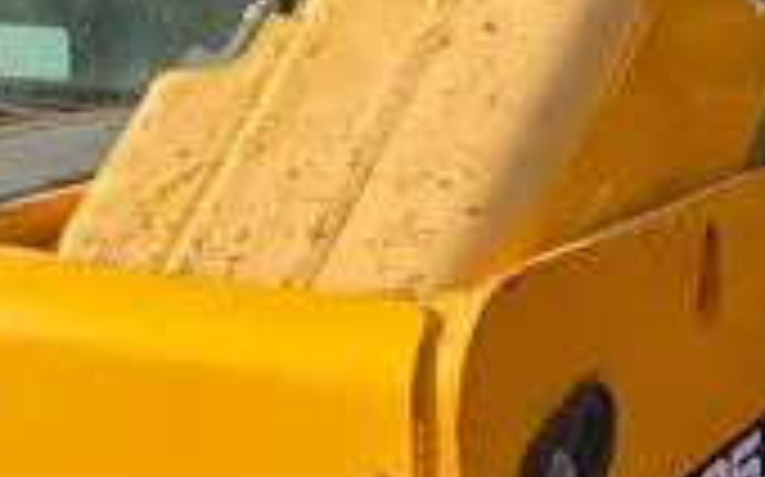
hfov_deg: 17.5
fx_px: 2479
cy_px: 448
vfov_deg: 10.9
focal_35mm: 119
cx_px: 360
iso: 32
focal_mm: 4.25
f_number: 1.8
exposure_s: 1/1779
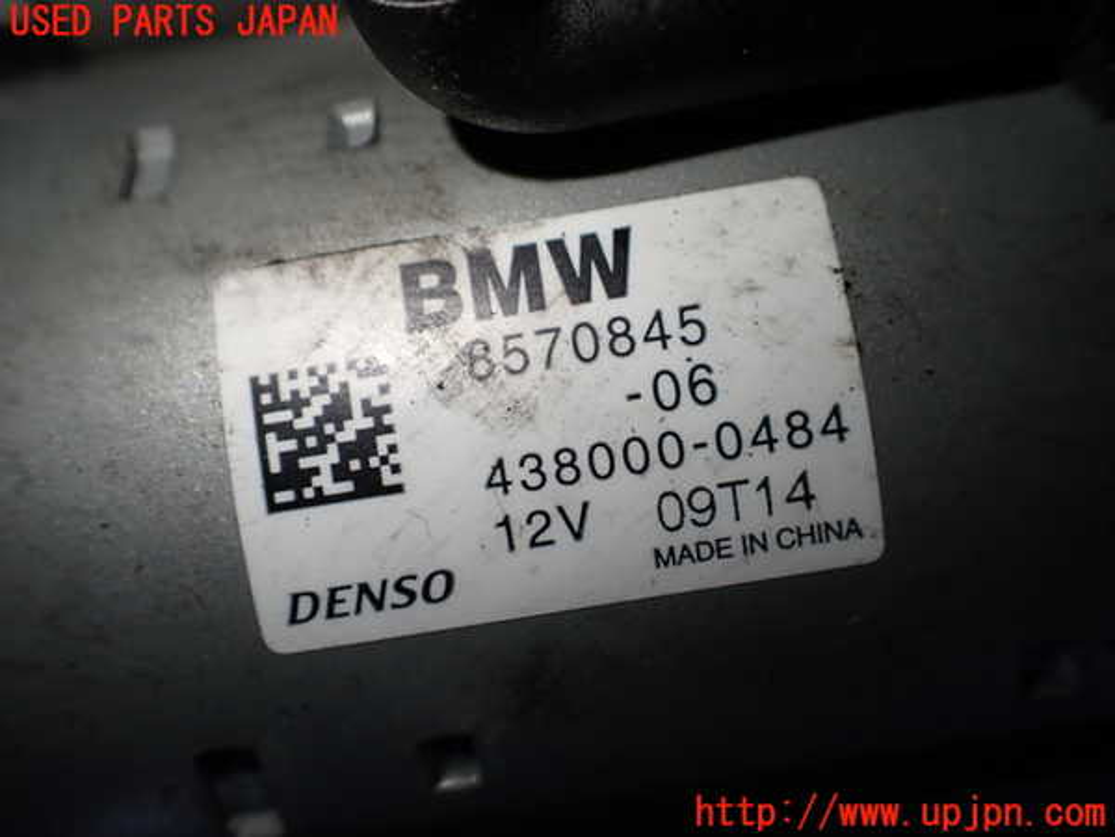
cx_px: 558
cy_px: 418
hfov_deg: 60.0
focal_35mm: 30
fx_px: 966
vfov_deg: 46.8
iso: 100
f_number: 2.3
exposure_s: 1/200
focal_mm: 5.4
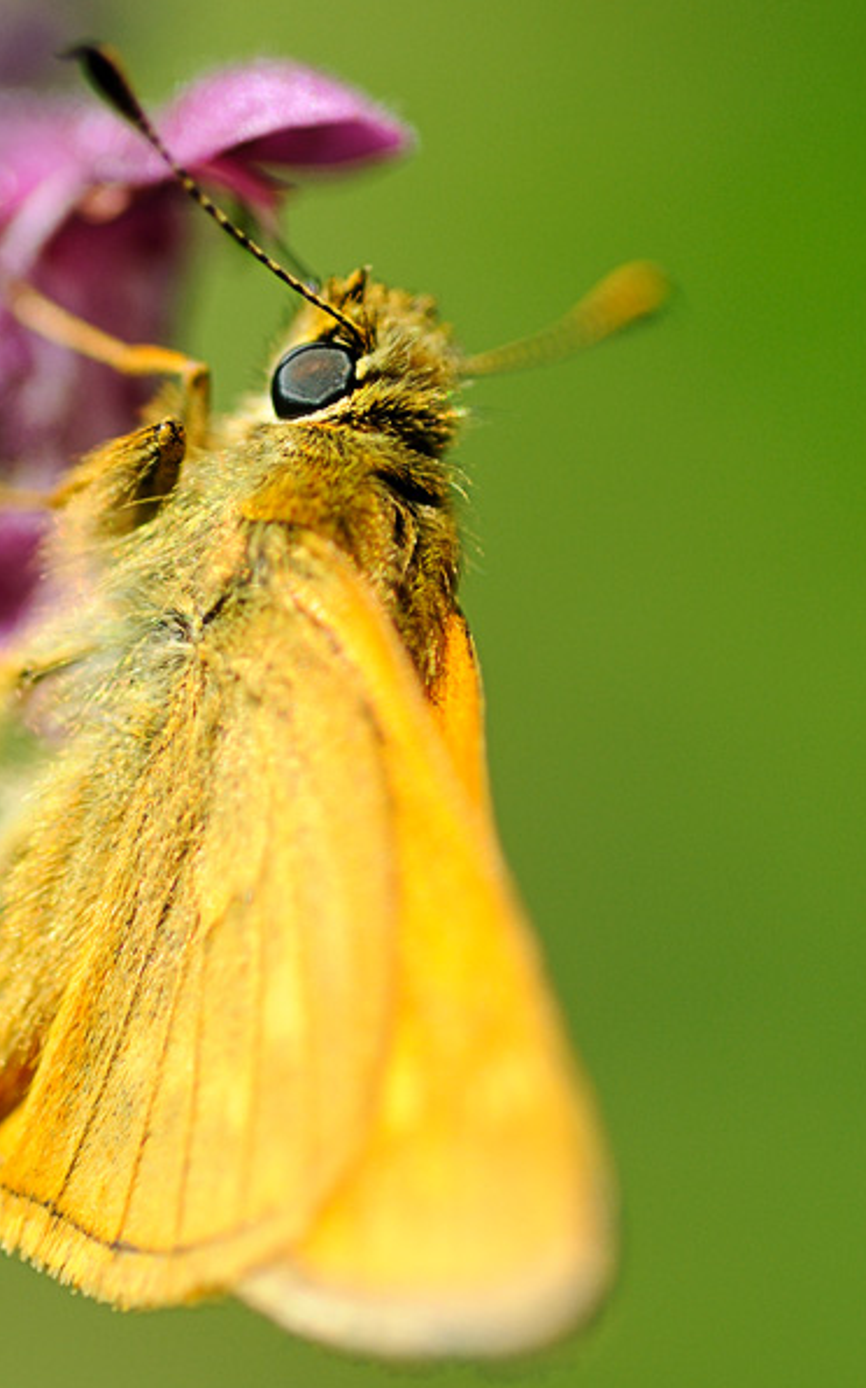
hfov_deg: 5.7
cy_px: 694
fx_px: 8731
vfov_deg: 9.1
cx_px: 172
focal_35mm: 231
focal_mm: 100
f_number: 5
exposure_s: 1/800
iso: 200
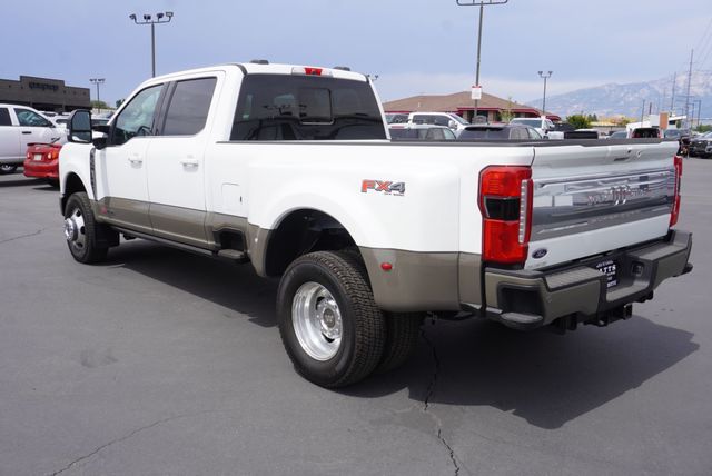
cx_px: 356
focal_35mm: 32
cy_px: 238
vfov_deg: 41.8
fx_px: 624
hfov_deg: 59.4
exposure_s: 1/160
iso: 100
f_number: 10
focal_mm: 21
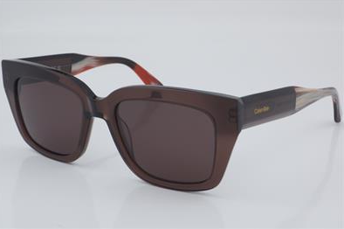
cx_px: 170
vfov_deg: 19.8
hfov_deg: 29.5
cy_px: 114
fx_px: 654
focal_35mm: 69
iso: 100
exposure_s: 1/4
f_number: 32
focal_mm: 45
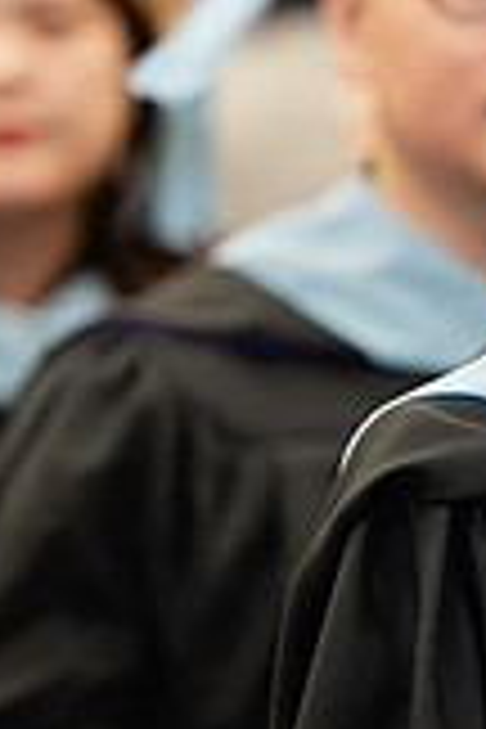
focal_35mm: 520
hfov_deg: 2.6
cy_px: 218
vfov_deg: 4.0
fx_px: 10529
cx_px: 922
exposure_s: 1/200
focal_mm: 145
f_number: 3.2
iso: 2500
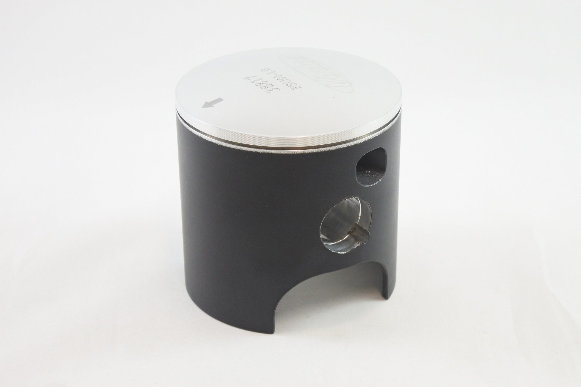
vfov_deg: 21.2
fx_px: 1033
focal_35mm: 64
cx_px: 290
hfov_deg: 31.4
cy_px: 194
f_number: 5
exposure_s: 1/125
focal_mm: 24
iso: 800
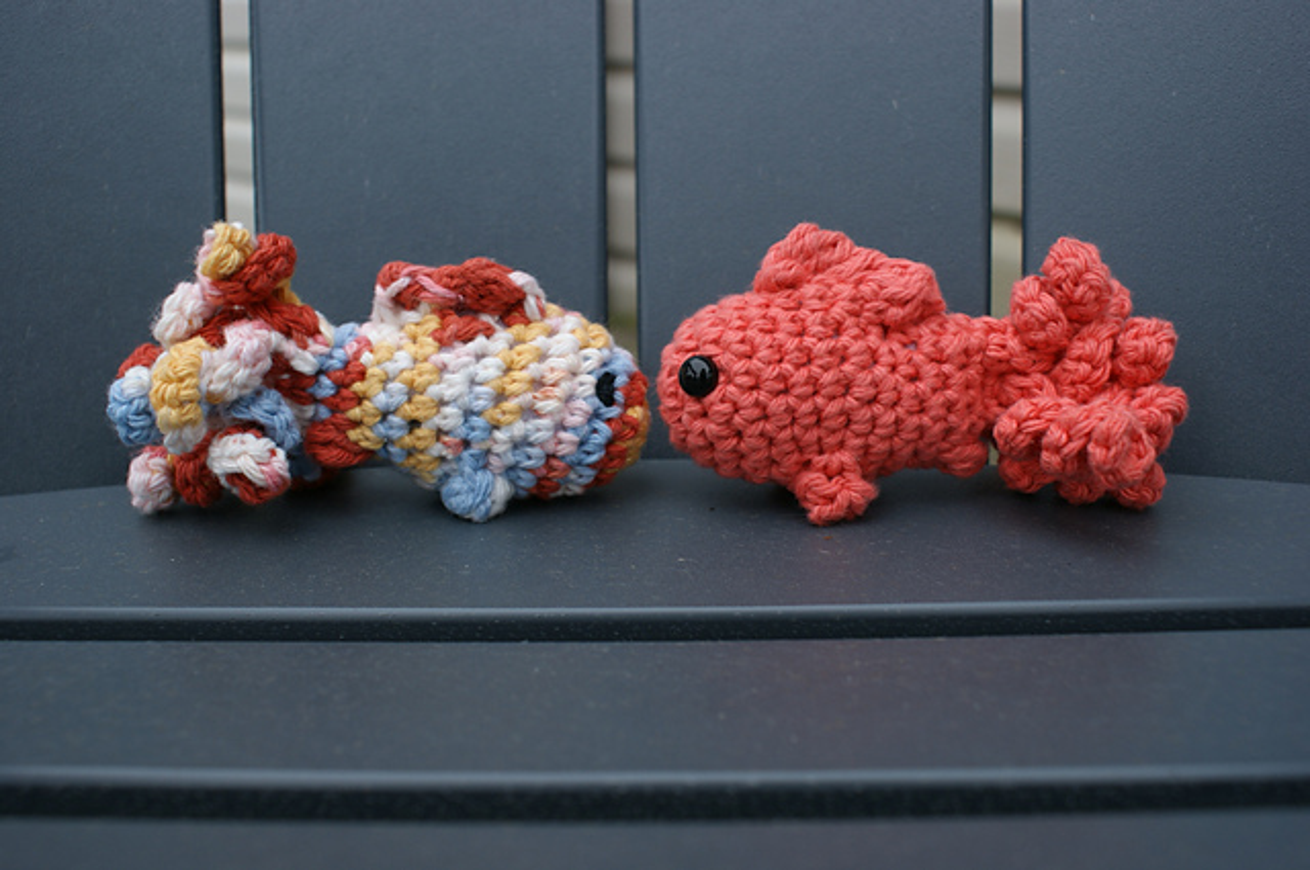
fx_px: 1417
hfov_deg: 49.6
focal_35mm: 39
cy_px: 435
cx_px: 655
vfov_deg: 34.1
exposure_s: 1/50
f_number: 5.6
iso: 100
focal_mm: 26
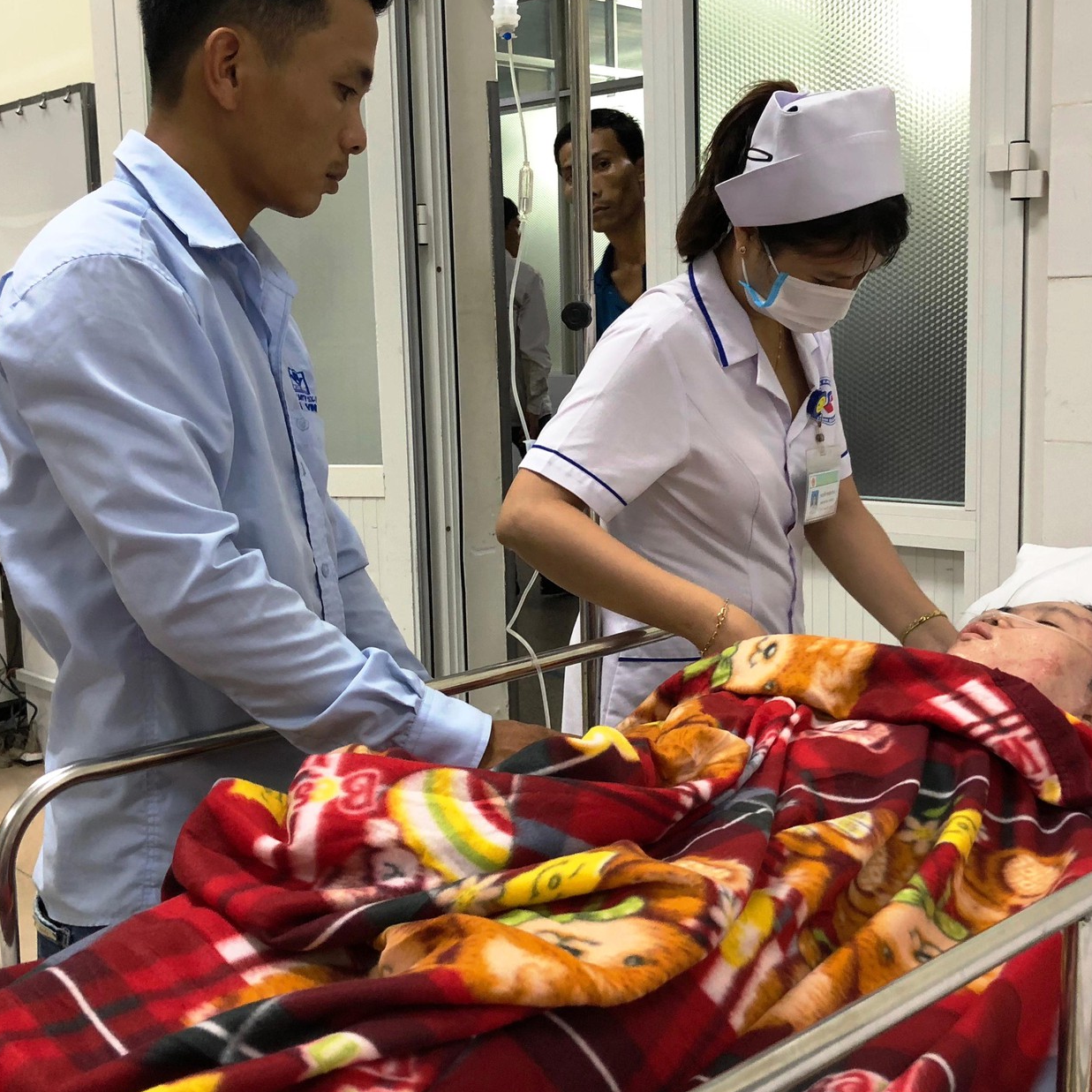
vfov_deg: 41.8
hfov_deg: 41.9
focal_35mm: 40
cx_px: 538
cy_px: 518
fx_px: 1428
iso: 40
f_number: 1.8
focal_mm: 4
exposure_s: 1/15
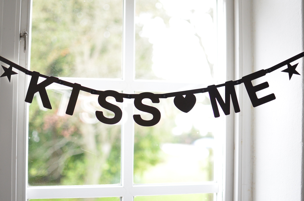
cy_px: 100
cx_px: 152
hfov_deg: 37.9
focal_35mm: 52
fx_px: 442
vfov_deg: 25.6
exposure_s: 1/1600
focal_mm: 35
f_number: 1.8
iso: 2000
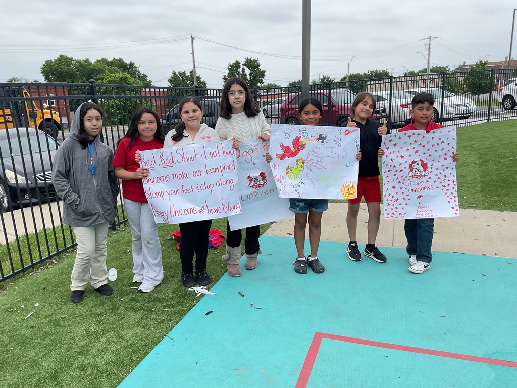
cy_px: 194
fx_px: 433
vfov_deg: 48.2
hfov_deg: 61.7
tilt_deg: -13.2
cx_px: 258
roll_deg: +1.0
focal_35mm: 29
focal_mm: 3
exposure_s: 1/419
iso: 16
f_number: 1.8
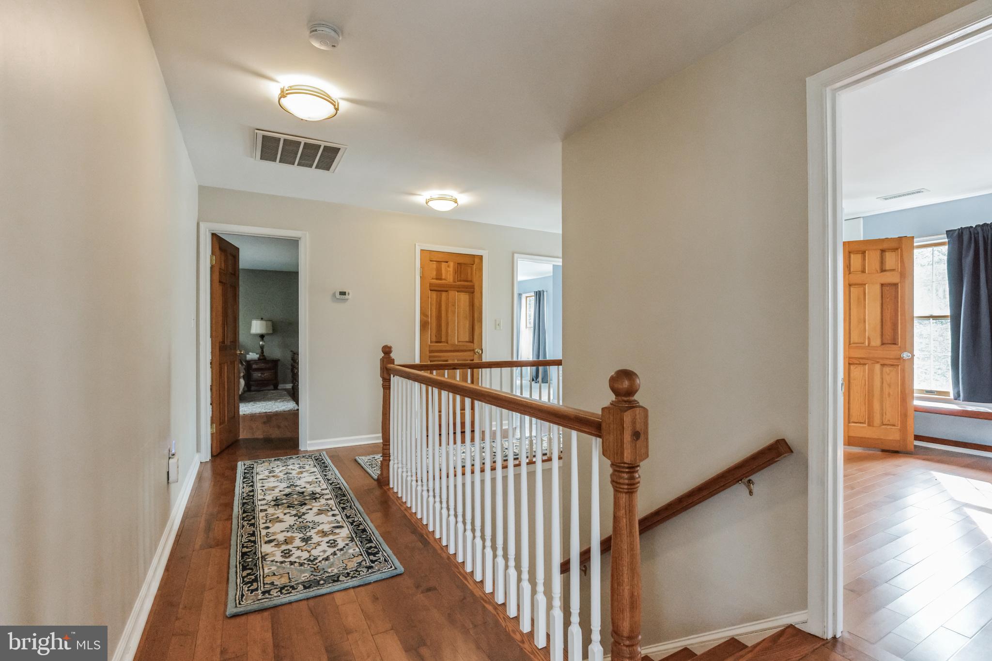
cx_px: 496
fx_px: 441
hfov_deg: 96.7
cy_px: 330
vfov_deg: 73.7
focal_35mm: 16
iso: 1600
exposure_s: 1/60
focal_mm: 16
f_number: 6.3
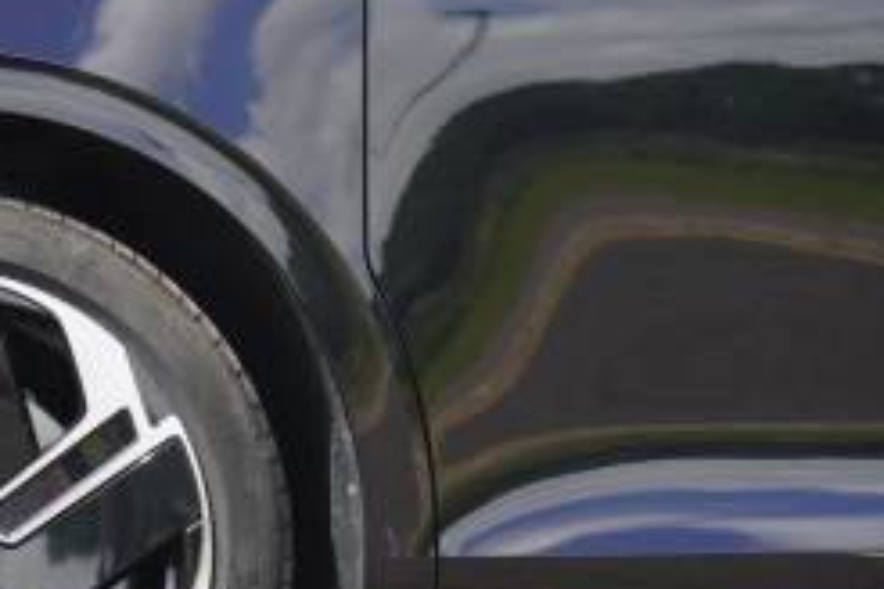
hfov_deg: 13.9
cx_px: -72
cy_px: 431
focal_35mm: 144
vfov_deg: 9.5
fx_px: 3543
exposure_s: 1/60
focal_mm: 37
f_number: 5.6
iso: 100
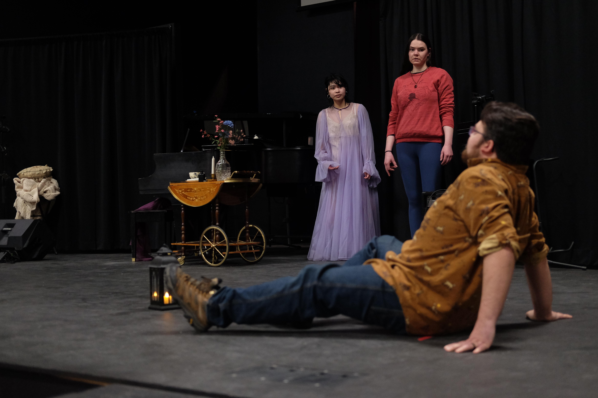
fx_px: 880
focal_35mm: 53
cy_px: 199
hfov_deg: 37.5
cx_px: 299
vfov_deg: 25.5
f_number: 2
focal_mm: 35
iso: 1600
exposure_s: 1/60
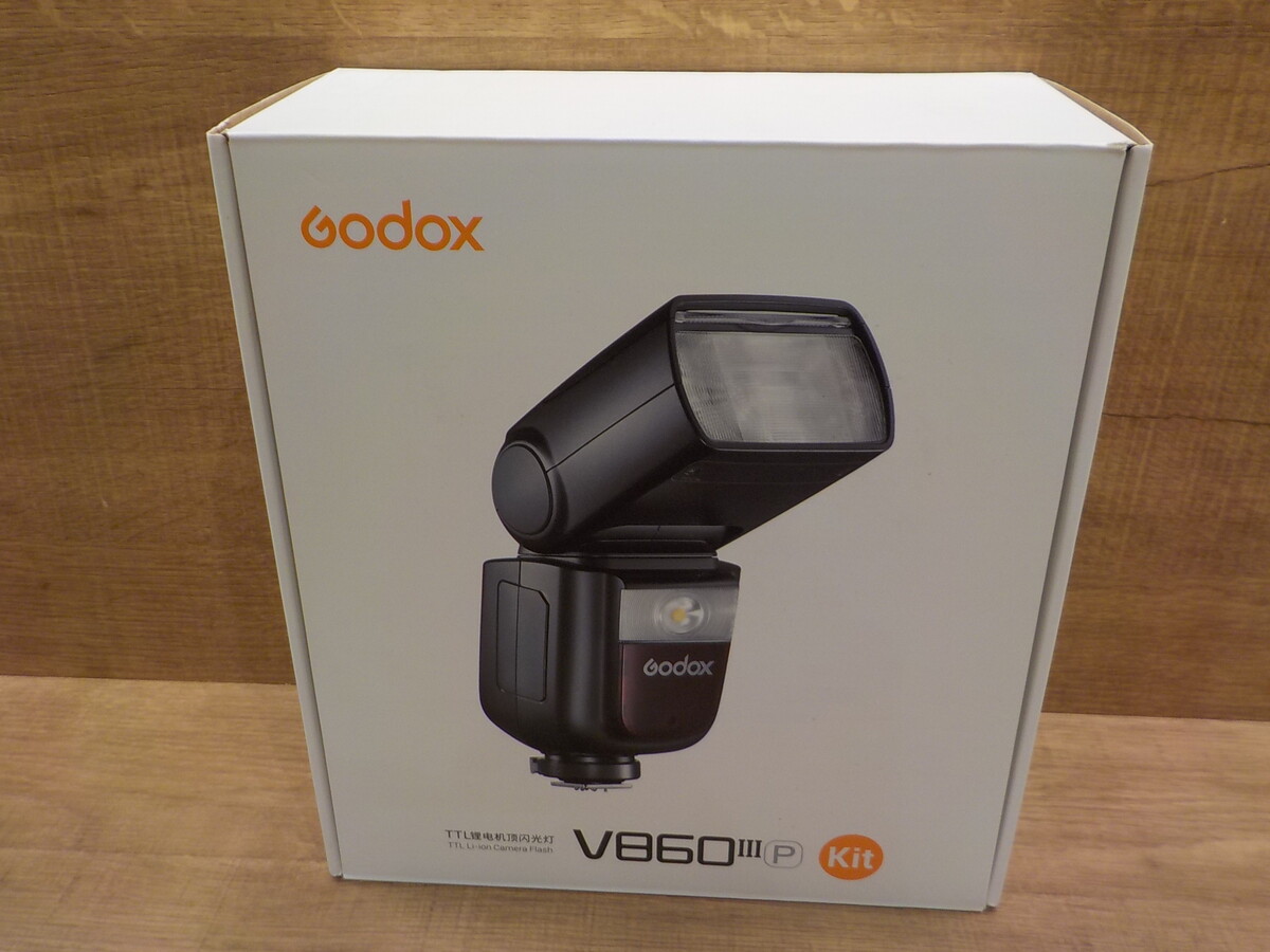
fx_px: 1101
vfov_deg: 46.8
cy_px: 476
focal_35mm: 30
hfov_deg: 60.0
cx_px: 635
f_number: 3.3
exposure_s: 1/60
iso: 125
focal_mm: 4.1
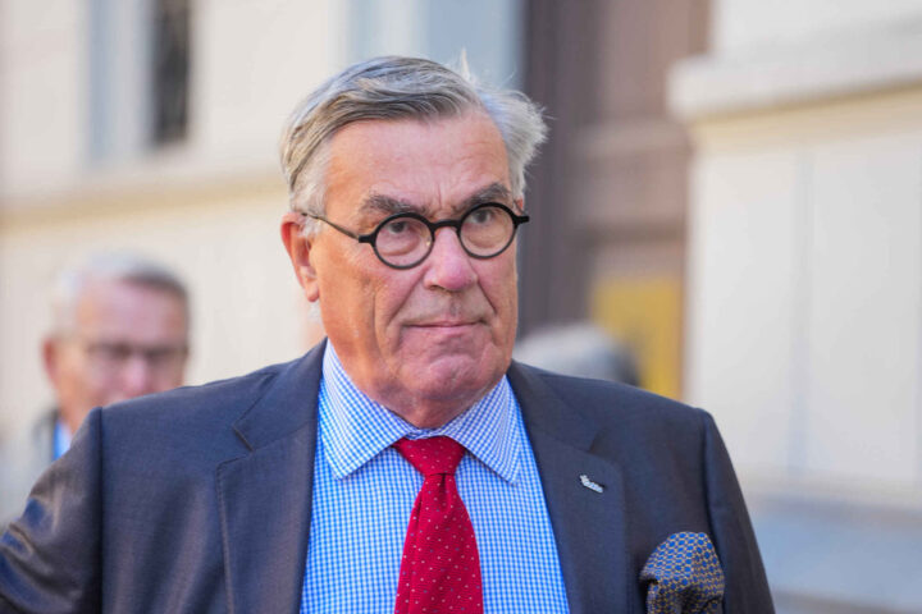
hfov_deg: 10.3
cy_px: 307
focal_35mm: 200
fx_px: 5122
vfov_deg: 6.9
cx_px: 461
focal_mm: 200
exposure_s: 1/320
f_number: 4
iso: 640
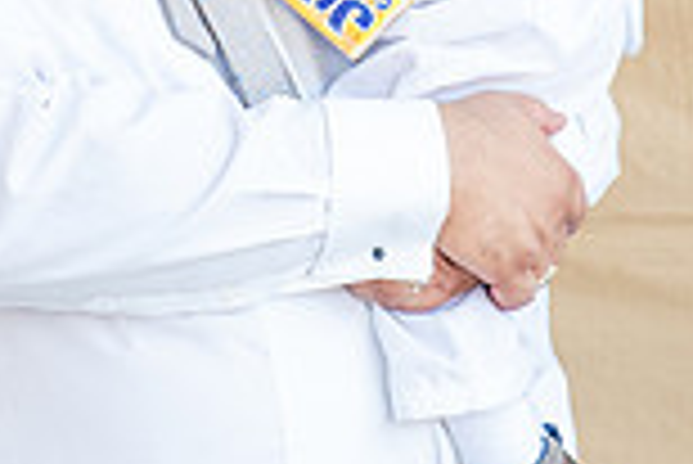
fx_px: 6917
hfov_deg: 5.7
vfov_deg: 3.8
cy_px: -261
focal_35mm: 359
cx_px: 433
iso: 640
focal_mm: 70
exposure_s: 1/250
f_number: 5
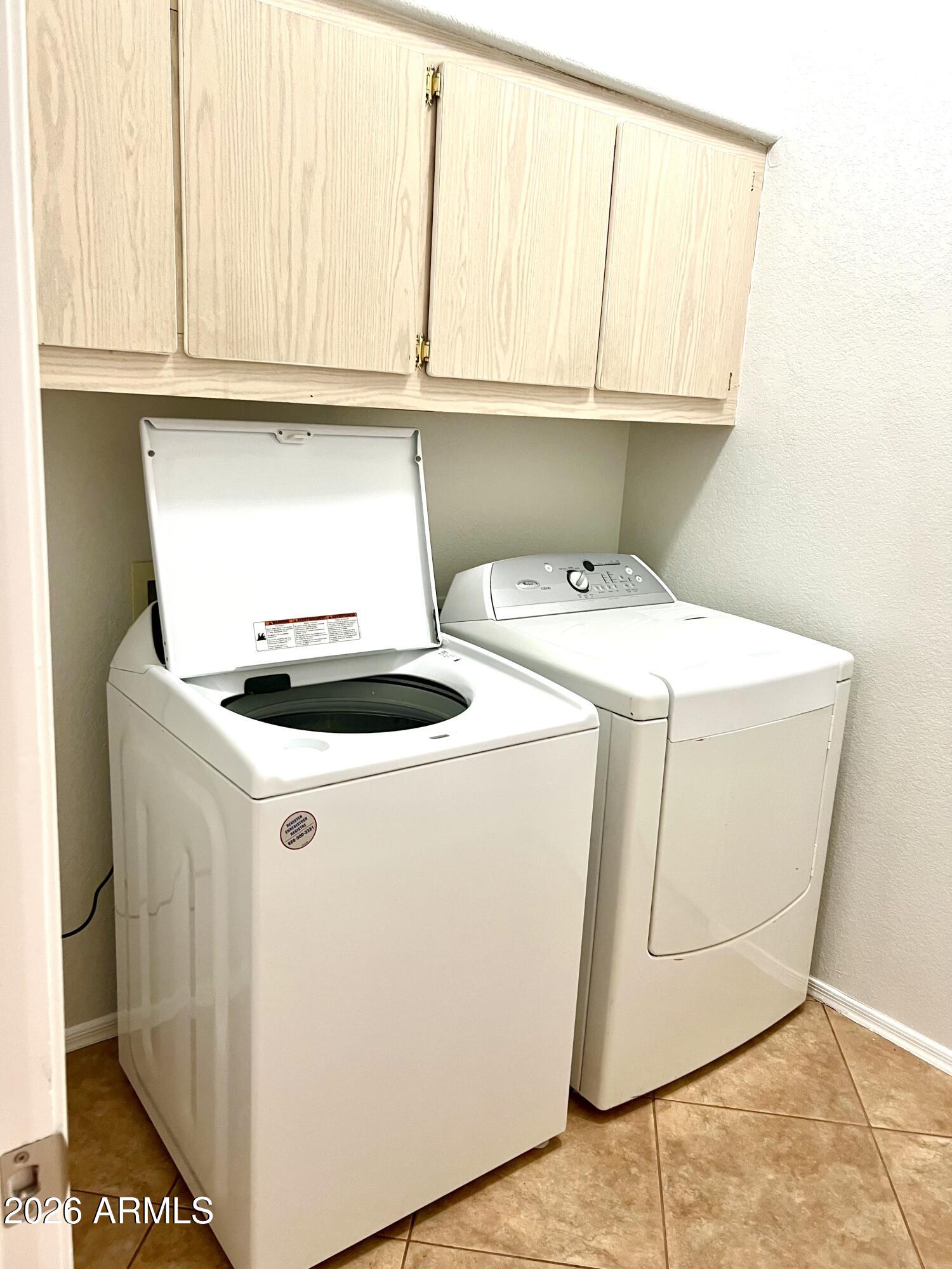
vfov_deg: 67.3
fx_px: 953
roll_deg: -3.1
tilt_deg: -12.9
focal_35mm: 26
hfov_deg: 53.1
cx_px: 476
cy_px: 634
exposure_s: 1/60
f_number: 1.5
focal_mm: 5.7
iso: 80
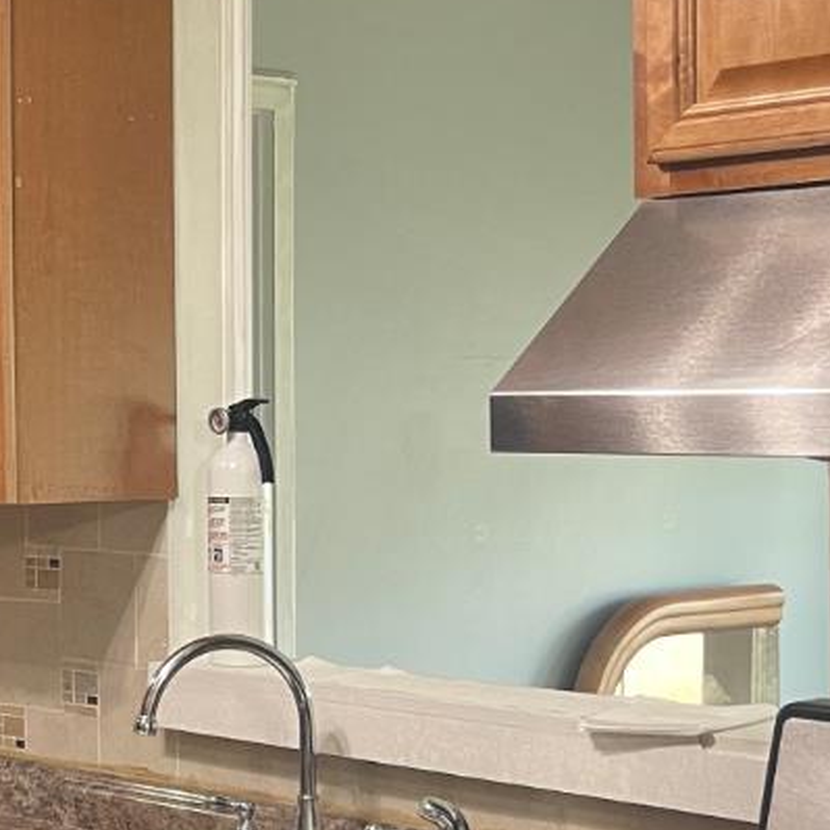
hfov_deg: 19.4
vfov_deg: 20.9
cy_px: 409
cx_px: -223
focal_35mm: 83
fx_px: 2252
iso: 125
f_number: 1.6
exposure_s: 1/60
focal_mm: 5.1
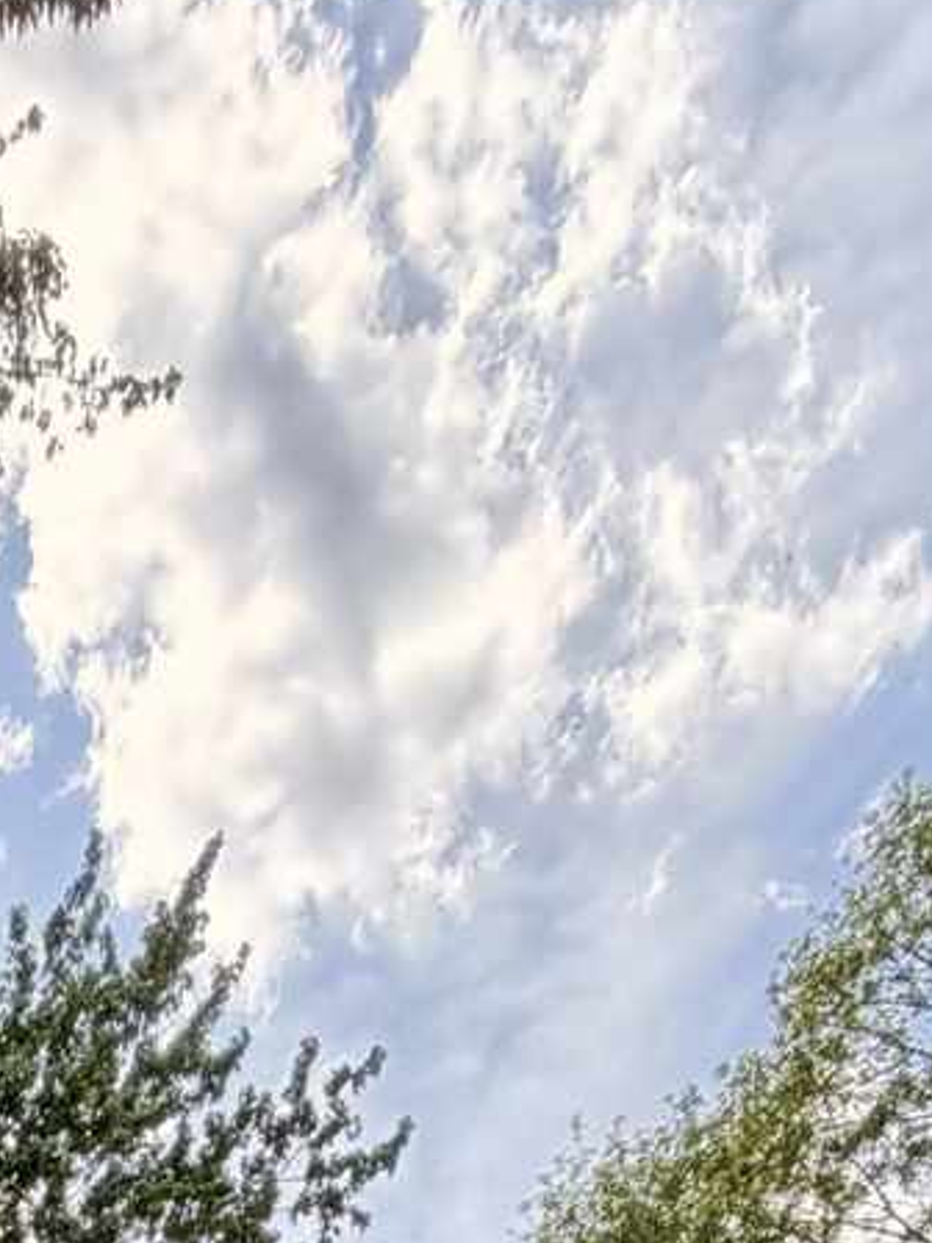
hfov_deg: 17.8
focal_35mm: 72
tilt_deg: -1.7
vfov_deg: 15.9
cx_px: -544
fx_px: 2585
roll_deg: +1.5
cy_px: 2847
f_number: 2.2
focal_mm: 2.22
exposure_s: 1/421
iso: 64
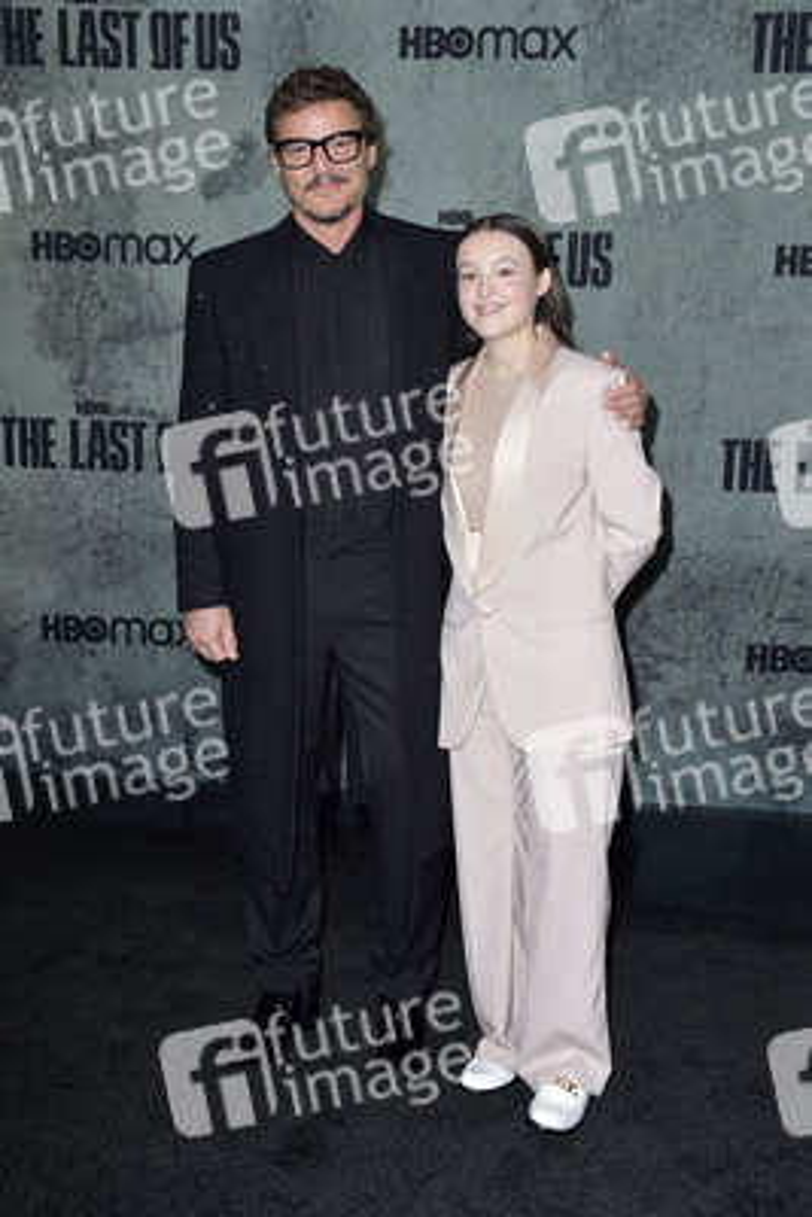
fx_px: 1622
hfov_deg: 28.1
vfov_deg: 41.1
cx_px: 406
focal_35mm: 48
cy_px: 608
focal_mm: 48
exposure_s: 1/250
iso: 640
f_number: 6.3
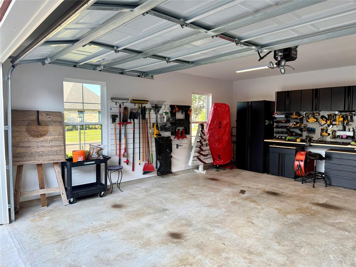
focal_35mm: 24
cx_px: 178
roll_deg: -0.2
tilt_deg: -2.7
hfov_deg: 71.6
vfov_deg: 56.8
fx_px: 247
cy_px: 134
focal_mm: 6.76
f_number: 1.78
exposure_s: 1/171
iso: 64
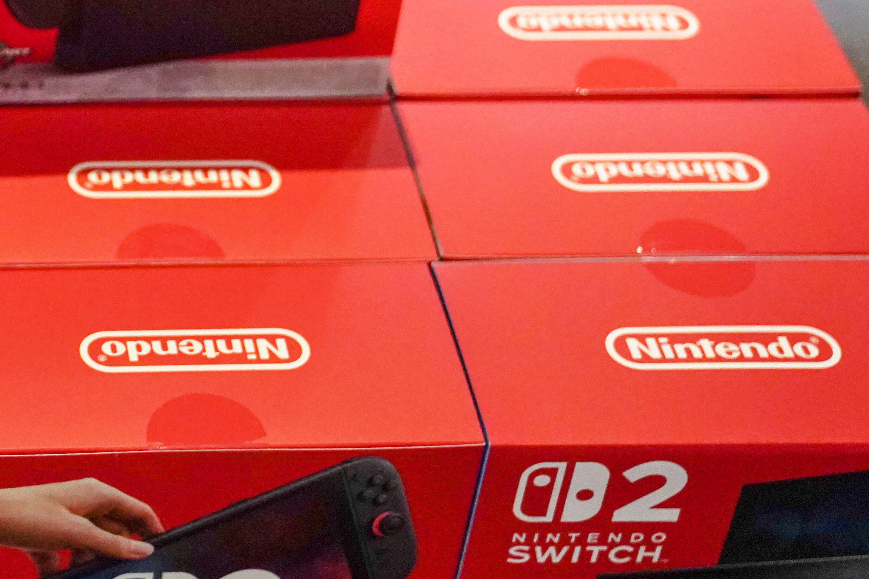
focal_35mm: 100
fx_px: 2414
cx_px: -123
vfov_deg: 13.5
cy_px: -13
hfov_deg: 19.4
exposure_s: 1/640
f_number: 2.8
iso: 3200
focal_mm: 41
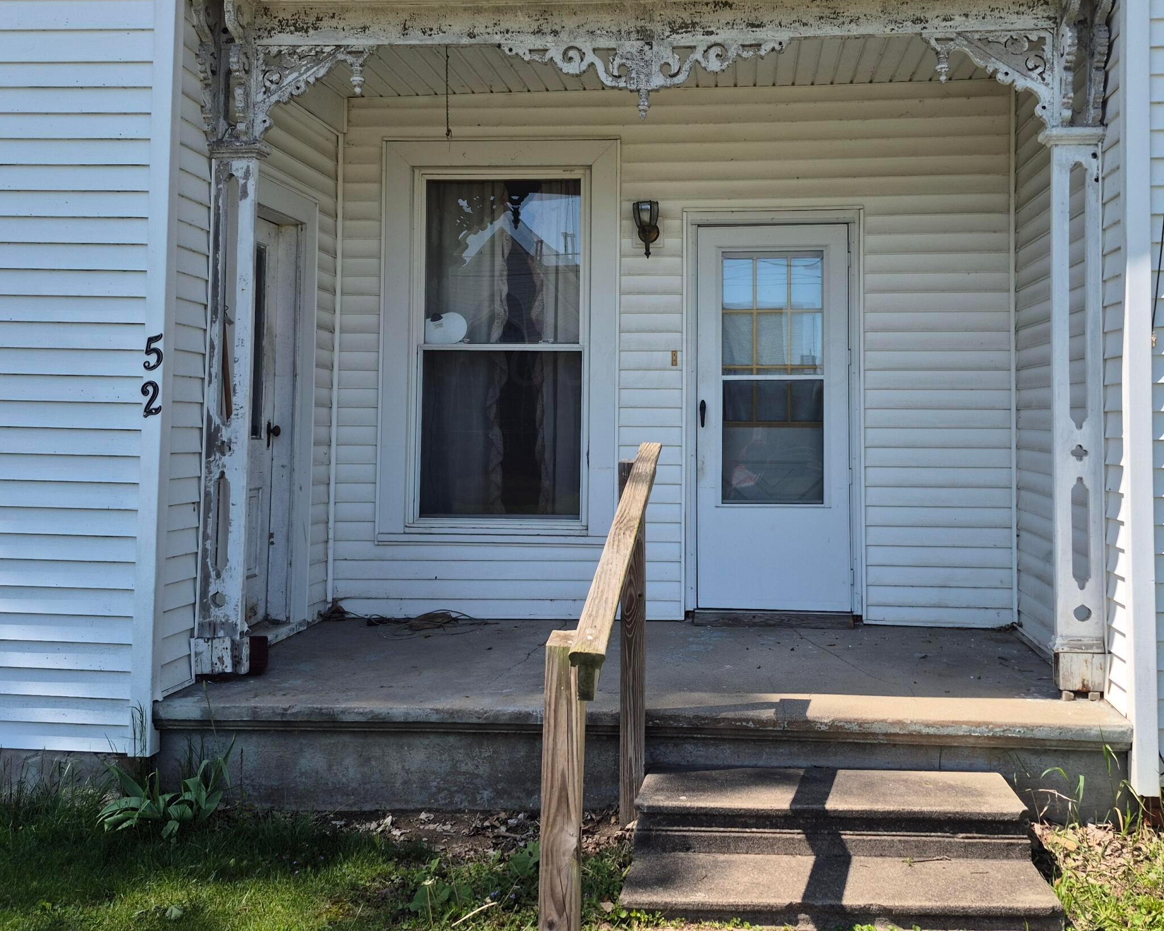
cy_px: 361
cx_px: 681
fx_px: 1137
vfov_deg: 44.3
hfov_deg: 53.9
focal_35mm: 33
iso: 25
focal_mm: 5.4
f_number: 1.8
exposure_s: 1/1180
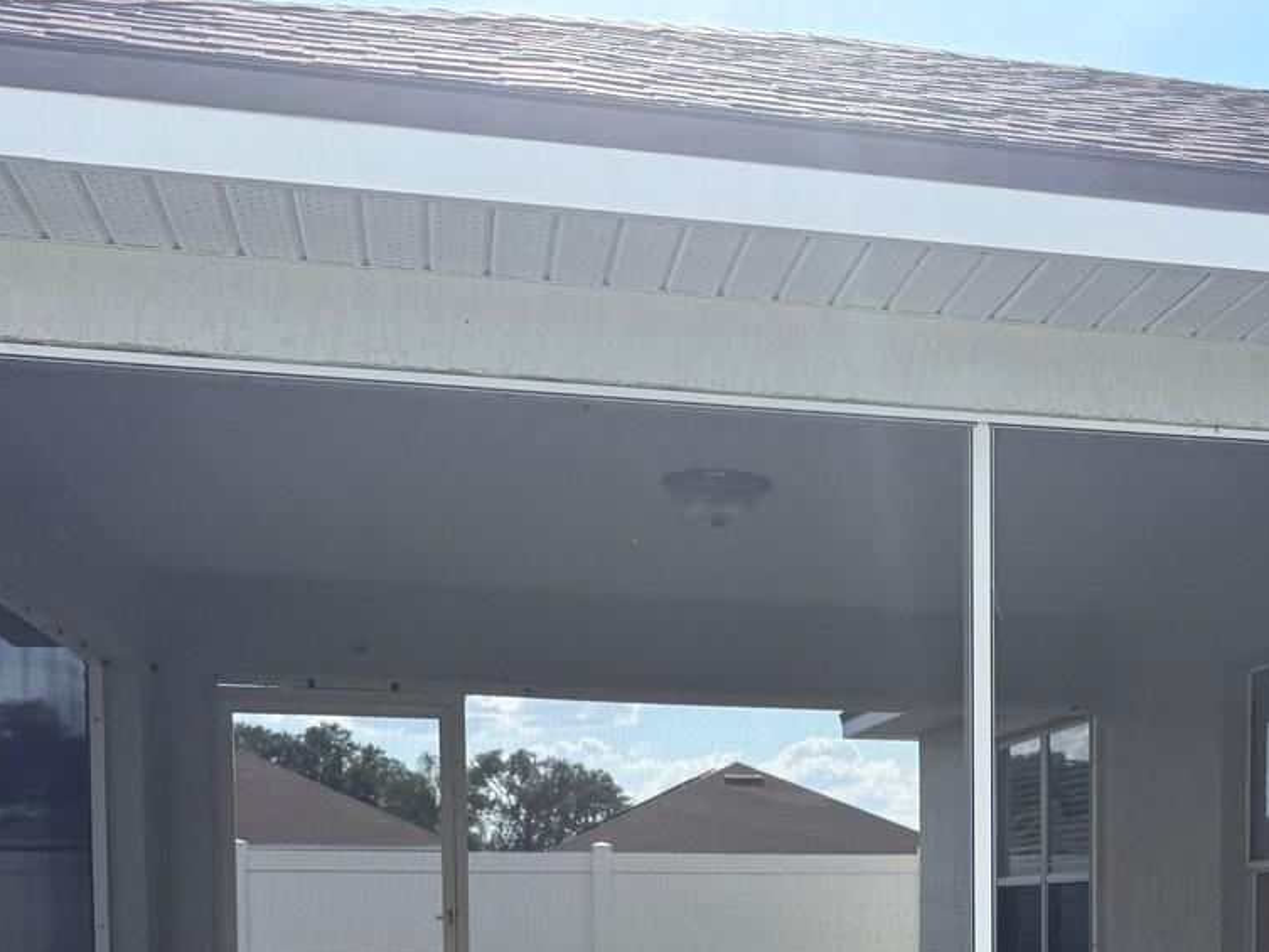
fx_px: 1870
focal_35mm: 51
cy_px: 971
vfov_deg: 26.9
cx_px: 940
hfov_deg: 36.7
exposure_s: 1/4975
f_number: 1.78
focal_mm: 6.76
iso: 125
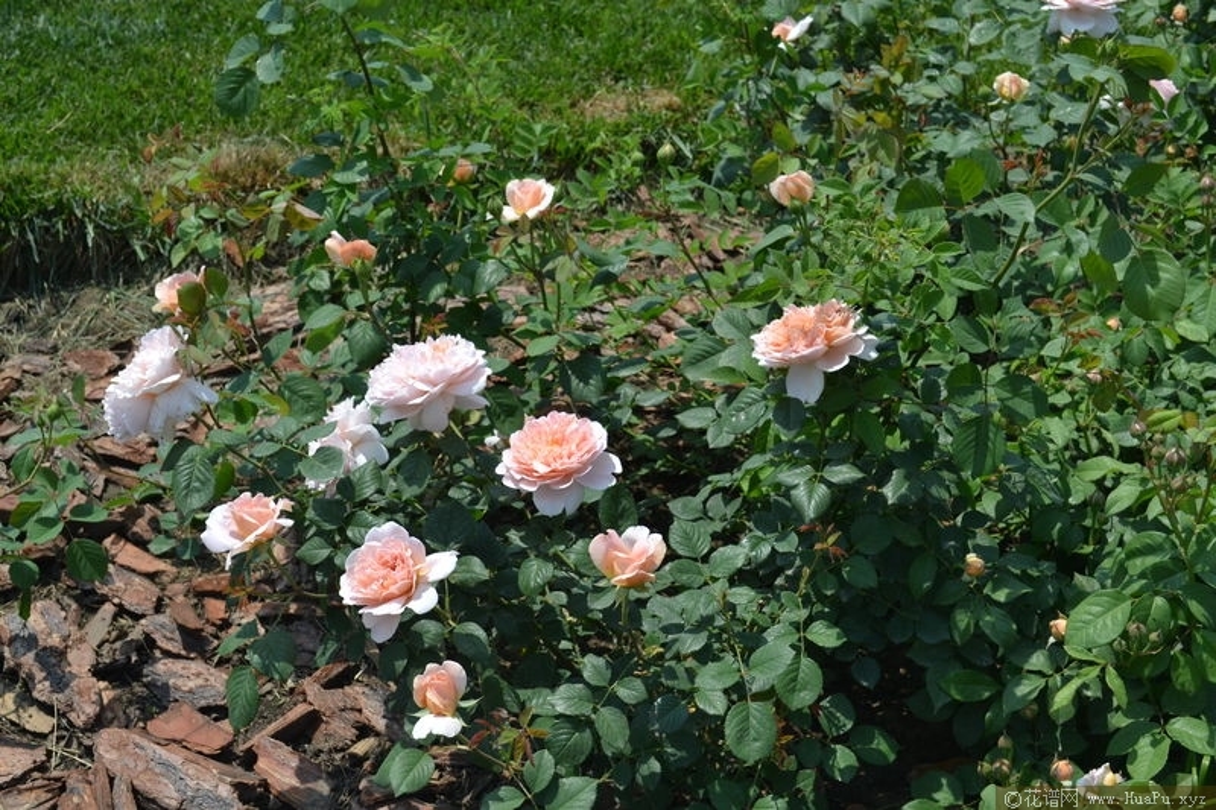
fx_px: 1824
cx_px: 608
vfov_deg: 25.0
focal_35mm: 54
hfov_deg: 36.9
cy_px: 405
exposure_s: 1/250
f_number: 8
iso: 100
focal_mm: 36
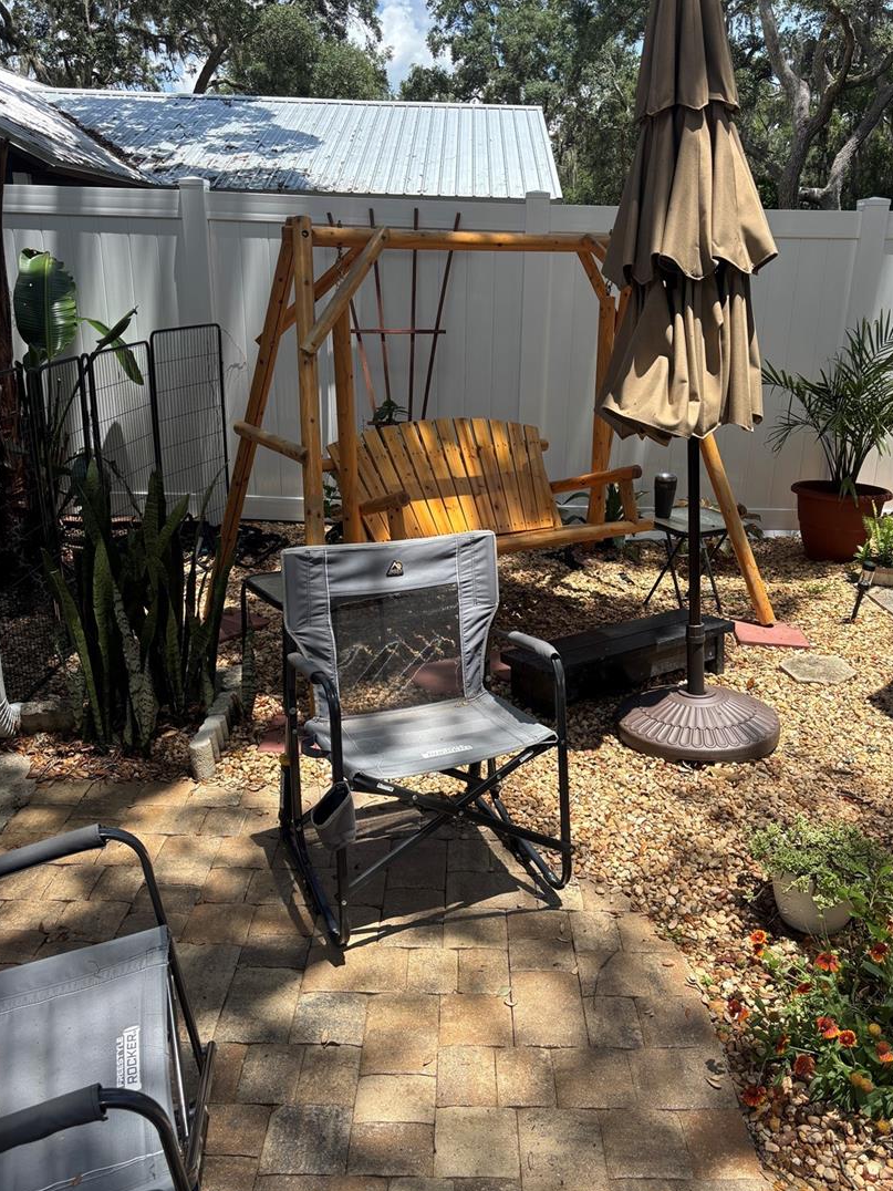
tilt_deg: -15.6
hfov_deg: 48.2
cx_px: 457
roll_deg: -1.0
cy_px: 592
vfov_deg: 61.7
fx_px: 997
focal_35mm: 29
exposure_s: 1/1642
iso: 50
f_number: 1.6
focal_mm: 5.96
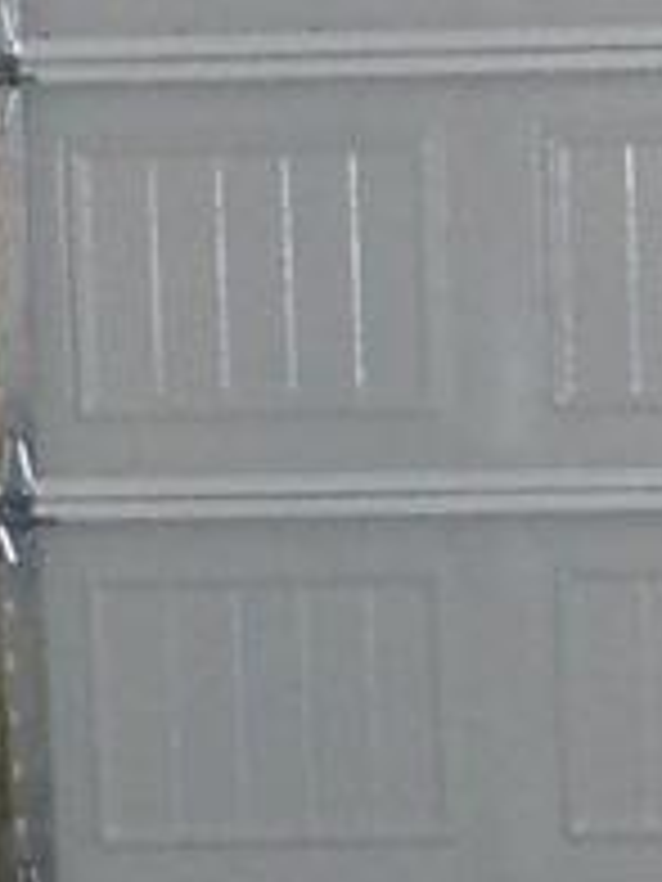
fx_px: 4794
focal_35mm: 188
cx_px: 986
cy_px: 531
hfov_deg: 7.8
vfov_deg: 10.5
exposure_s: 1/60
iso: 800
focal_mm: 4.3
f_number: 3
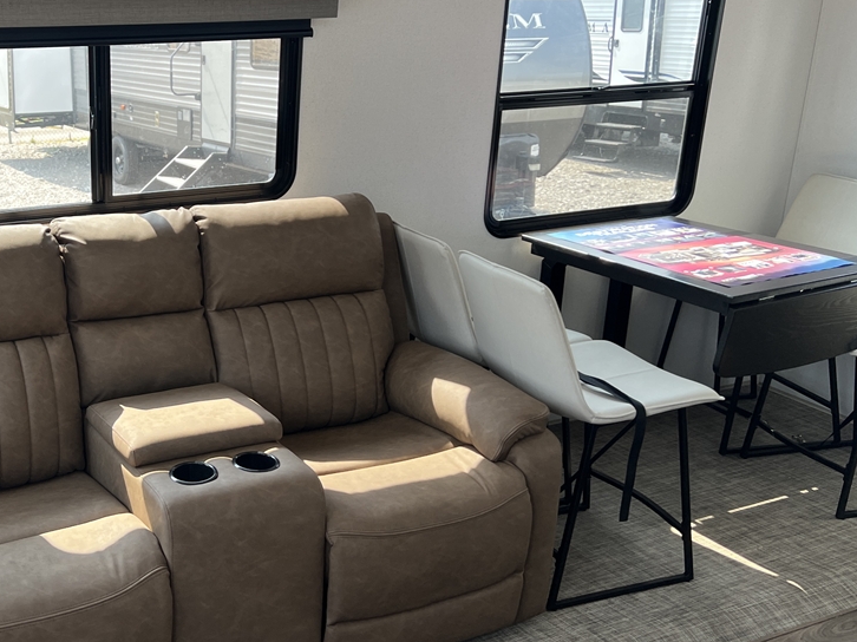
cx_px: 178
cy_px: 268
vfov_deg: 33.5
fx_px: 1064
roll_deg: +0.2
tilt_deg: -17.4
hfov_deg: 42.0
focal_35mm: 43
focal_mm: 5.7
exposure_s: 1/121
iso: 50
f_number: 1.5
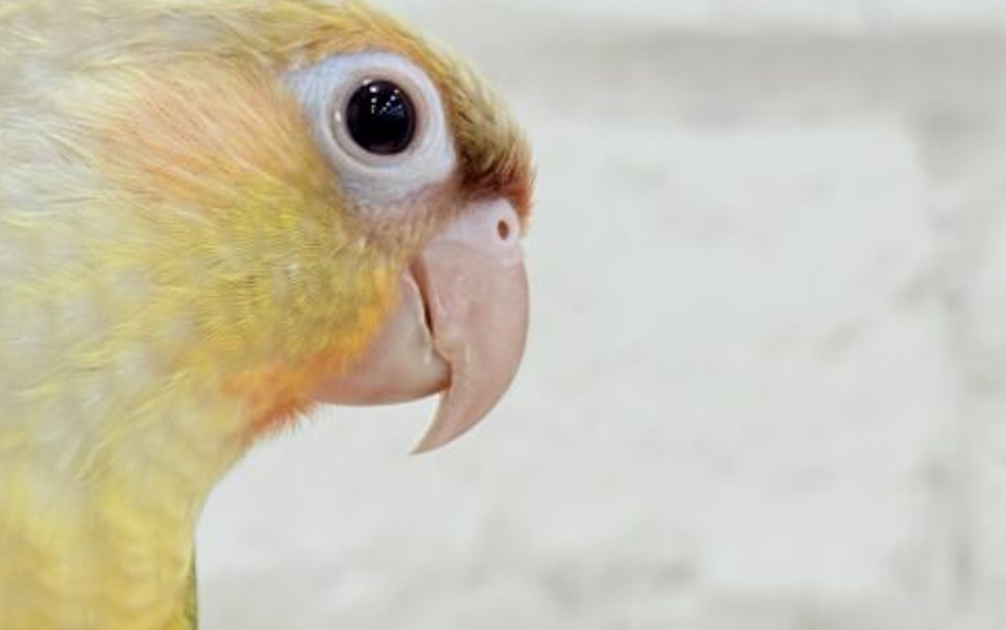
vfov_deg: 9.5
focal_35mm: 138
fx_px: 3786
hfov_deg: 14.7
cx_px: -132
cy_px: 378
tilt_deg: -0.8
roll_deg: -1.0
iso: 64
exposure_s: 1/100
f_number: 1.6
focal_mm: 5.96
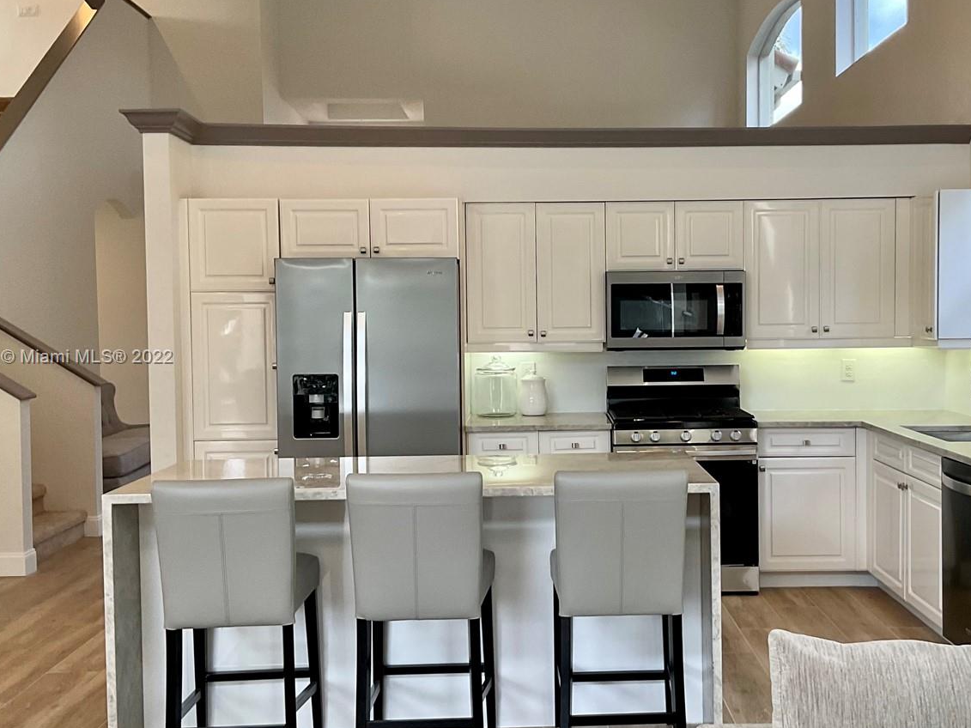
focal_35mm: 41
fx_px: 1150
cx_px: 584
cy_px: 358
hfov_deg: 45.5
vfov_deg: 35.1
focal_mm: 3
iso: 64
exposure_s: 1/120
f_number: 1.8
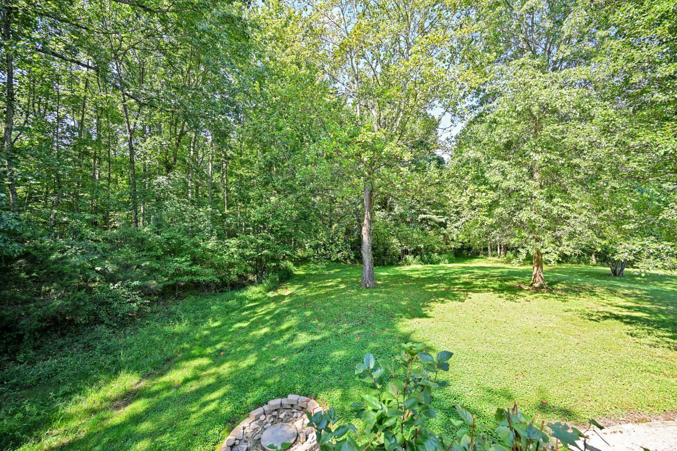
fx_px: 263
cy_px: 226
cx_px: 338
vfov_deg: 81.2
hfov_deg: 104.3
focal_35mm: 14
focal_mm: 14
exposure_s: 1/250
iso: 220
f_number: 4
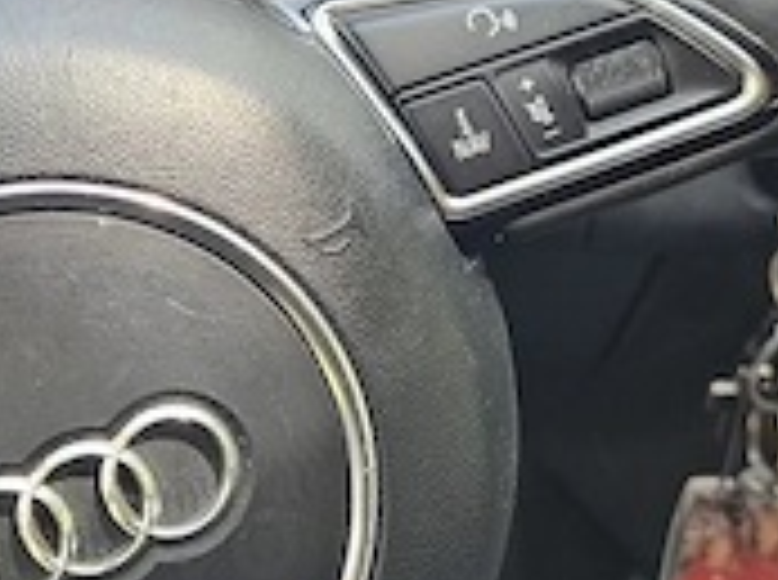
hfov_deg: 24.4
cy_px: 76
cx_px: 328
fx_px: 1794
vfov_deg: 18.1
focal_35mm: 80
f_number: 1.7
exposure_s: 1/180
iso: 160
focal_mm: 6.3
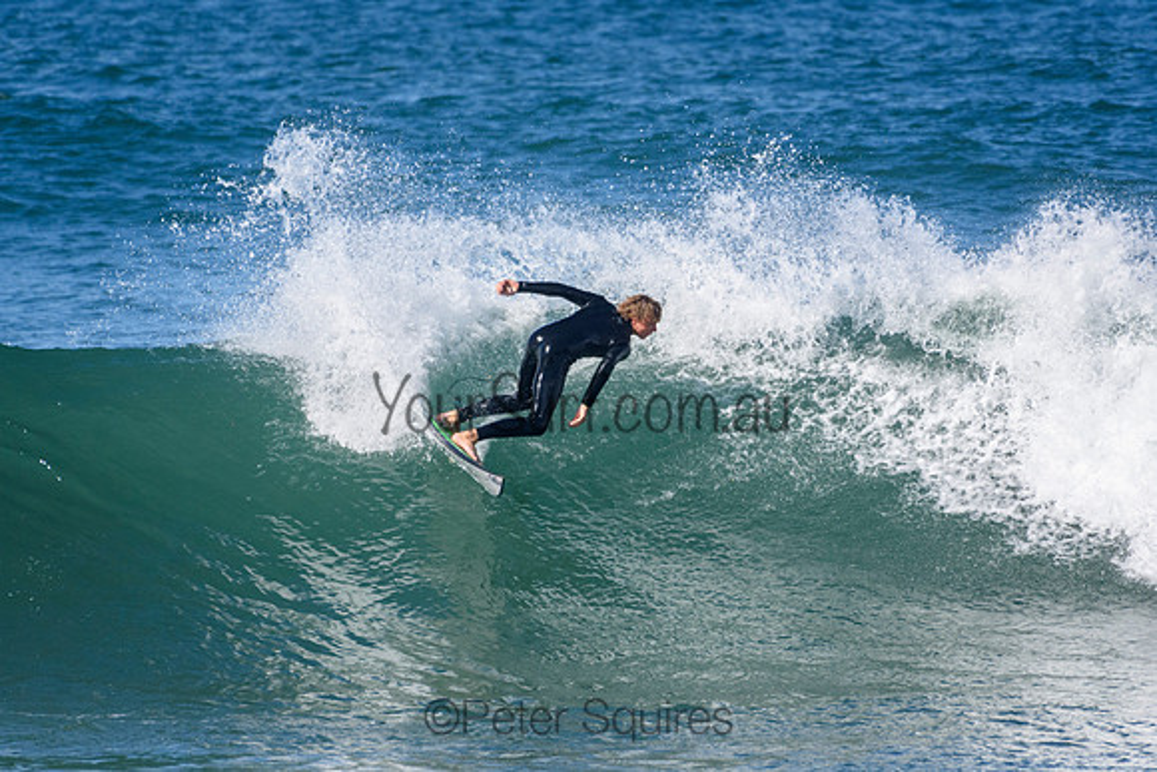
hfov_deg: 2.7
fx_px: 24112
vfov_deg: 1.8
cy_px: 386
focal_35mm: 750
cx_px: 578
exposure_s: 1/4000
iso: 720
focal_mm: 500
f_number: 5.6
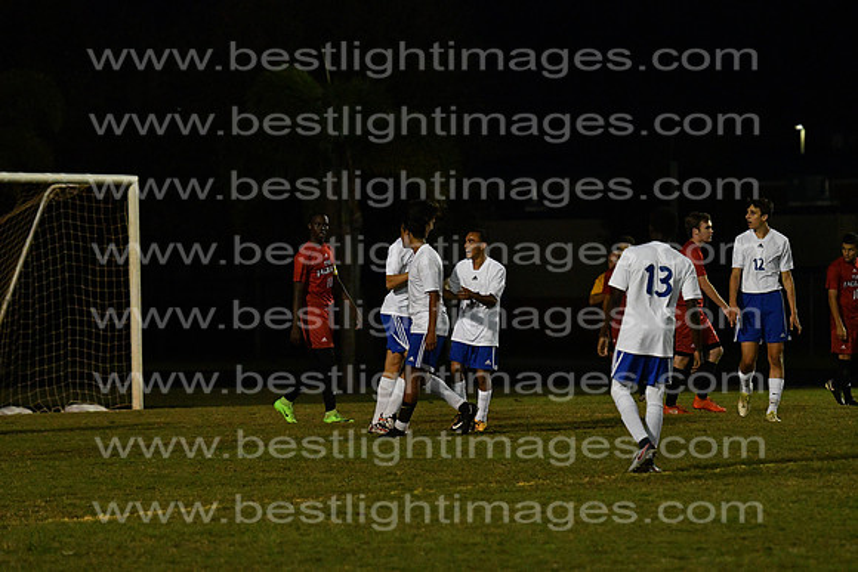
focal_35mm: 195
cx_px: 429
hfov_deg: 10.5
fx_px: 4648
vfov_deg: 7.0
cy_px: 286
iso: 6400
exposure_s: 1/1250
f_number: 4
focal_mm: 130
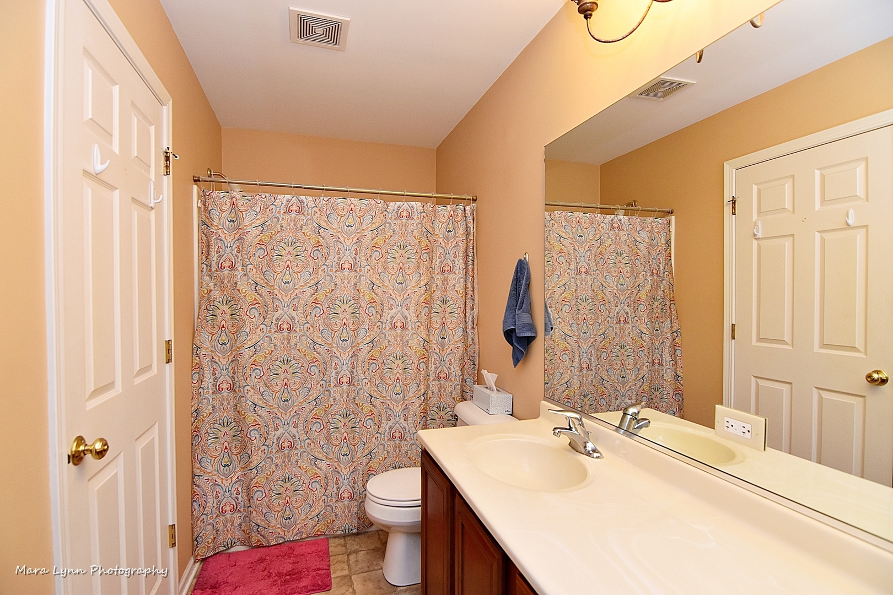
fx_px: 409
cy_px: 298
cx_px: 446
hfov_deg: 95.0
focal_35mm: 16
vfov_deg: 72.1
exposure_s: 1/80
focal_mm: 11
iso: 800
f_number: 4.5
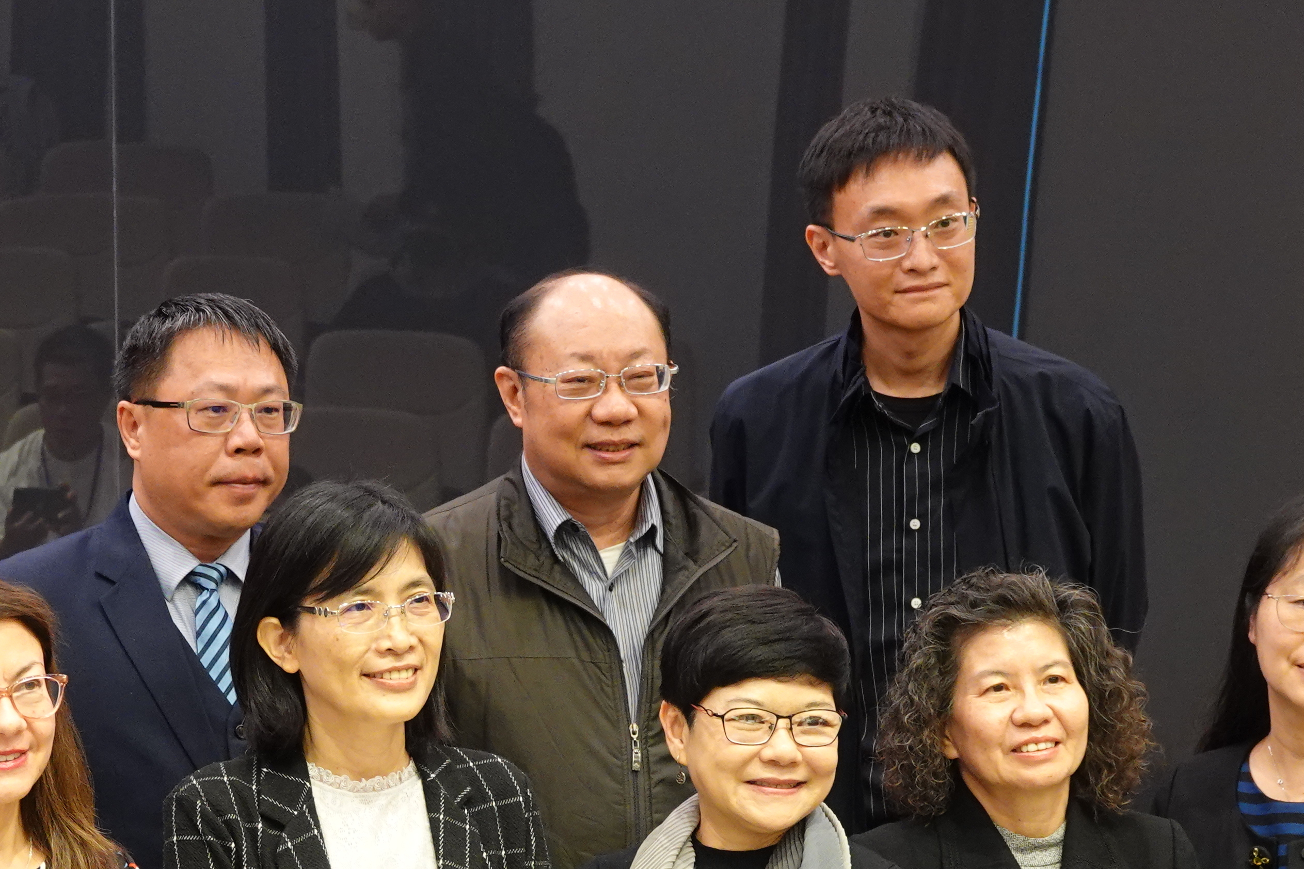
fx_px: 5650
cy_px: 752
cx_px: 271
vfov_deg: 8.8
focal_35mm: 156
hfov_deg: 13.1
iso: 800
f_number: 3.5
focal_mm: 26.42
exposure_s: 1/25
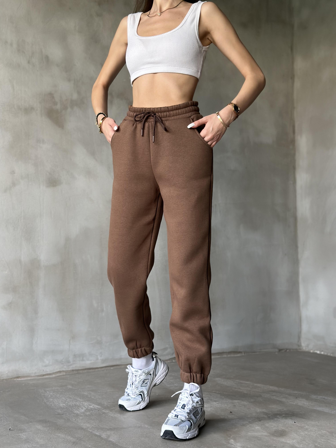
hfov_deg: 30.3
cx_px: 168
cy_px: 224
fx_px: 621
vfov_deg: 39.7
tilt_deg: +2.9
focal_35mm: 48
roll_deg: -1.1
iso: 125
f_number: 1.78
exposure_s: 1/60
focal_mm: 6.86
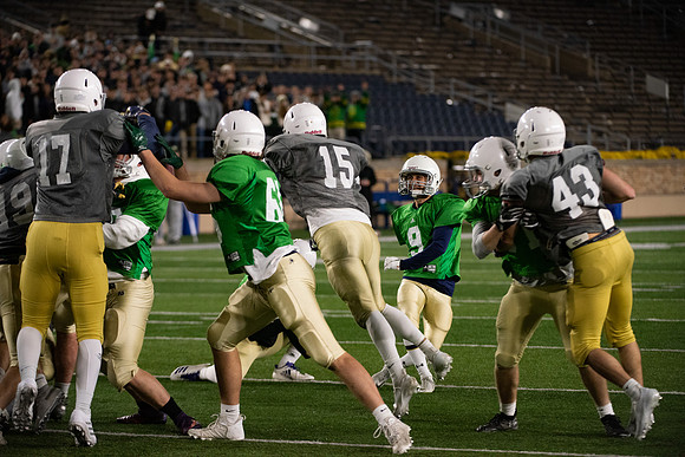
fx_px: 3806
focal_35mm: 200
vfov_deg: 6.9
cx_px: 342
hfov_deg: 10.3
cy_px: 228
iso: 4000
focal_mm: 200
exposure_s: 1/500
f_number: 4.5
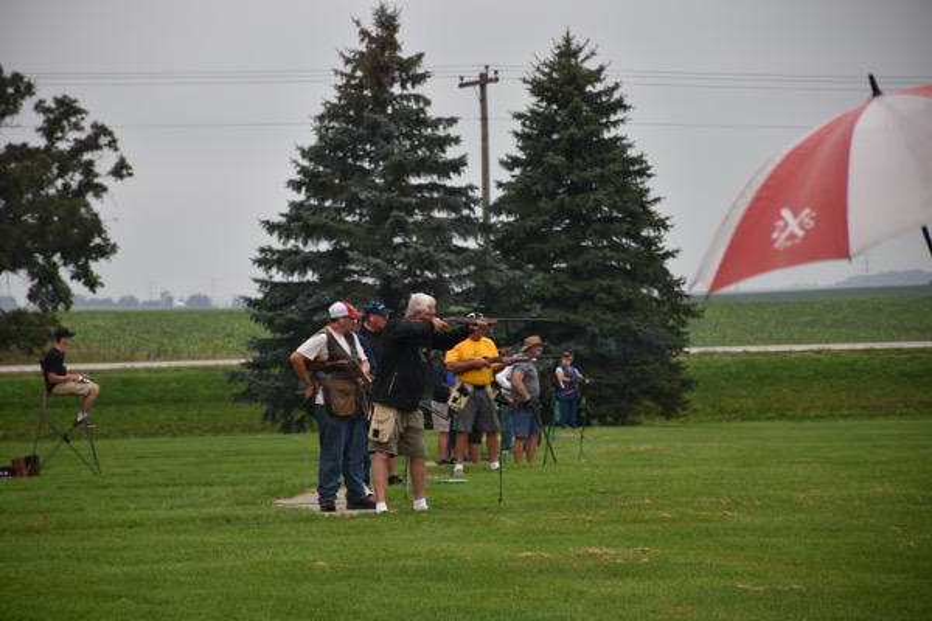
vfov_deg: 6.5
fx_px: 5436
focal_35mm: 210
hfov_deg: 9.8
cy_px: 310
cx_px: 466
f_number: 5.6
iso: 140
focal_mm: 140
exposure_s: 1/250
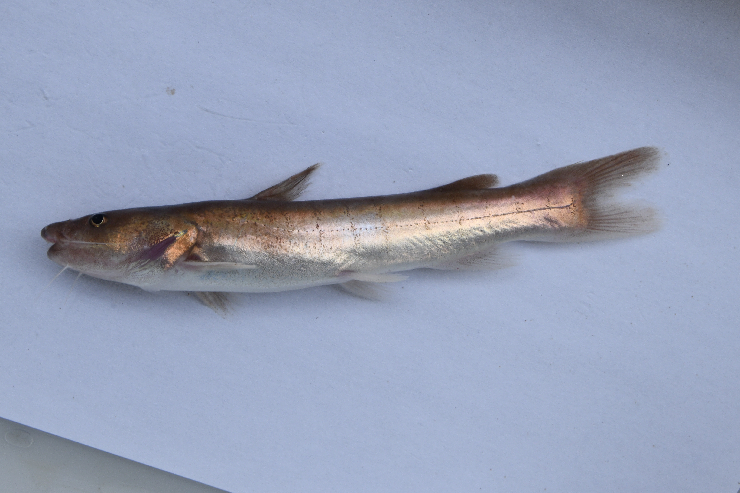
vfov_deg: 19.7
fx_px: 1418
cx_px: 370
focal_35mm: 69
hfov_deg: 29.3
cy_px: 246
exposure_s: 1/125
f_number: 14
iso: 640
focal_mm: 46
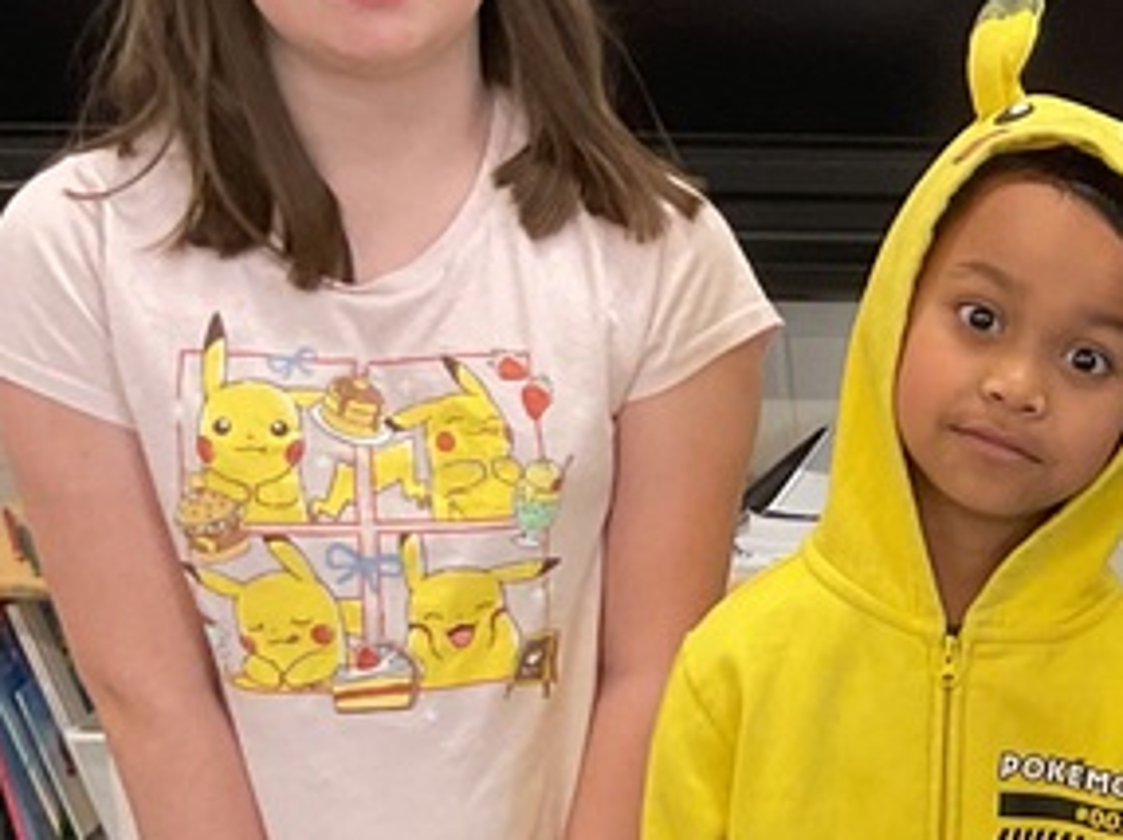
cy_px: 734
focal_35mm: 104
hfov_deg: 17.2
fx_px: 3371
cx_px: 1633
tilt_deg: -19.9
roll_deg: -1.2
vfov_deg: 14.1
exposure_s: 1/60
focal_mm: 3
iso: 64
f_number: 1.8
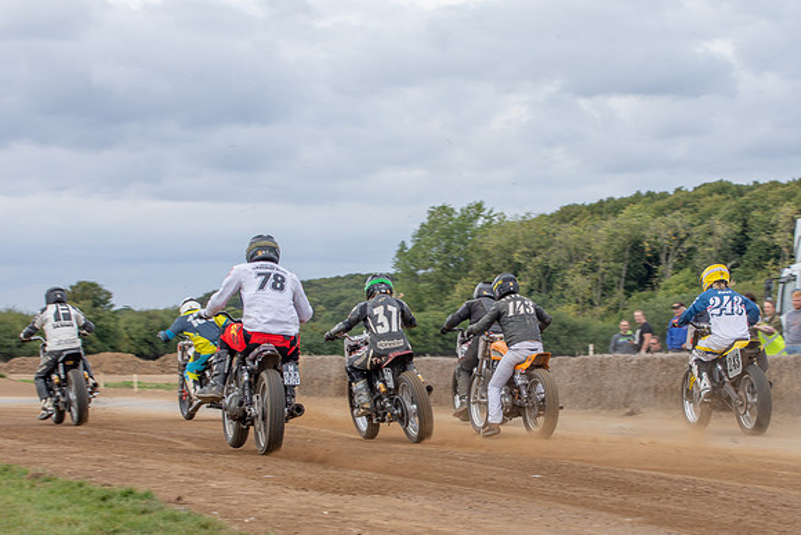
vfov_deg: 10.8
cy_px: 301
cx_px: 456
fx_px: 2839
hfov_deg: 16.1
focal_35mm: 128
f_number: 9
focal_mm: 66
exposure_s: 1/125
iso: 160
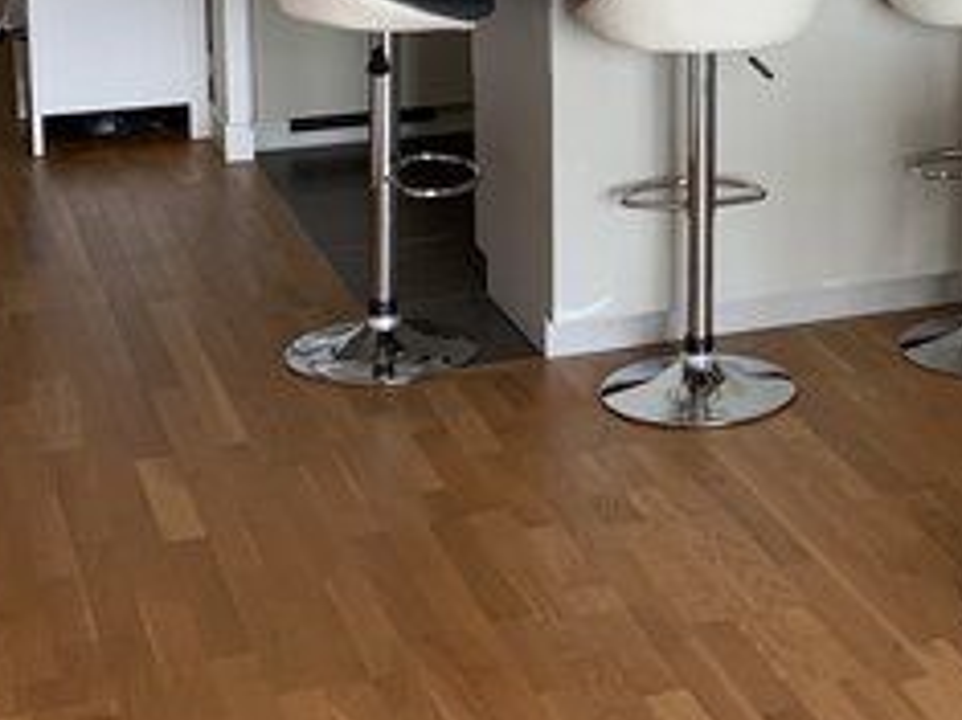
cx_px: 950
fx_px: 2305
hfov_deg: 22.7
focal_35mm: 83
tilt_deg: -11.5
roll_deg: -1.5
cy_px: 14
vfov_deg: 17.4
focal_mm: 4.25
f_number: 1.8
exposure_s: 1/89
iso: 100
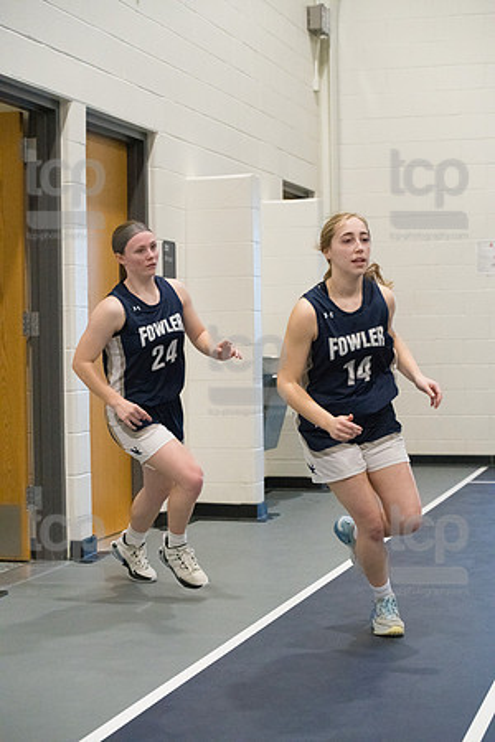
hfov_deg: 19.5
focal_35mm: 70
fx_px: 1444
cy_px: 371
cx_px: 248
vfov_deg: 28.8
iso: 6400
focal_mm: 70
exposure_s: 1/1600
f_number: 4.5
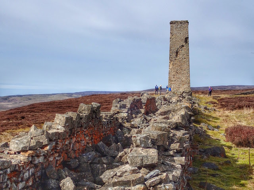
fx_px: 477
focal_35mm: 65
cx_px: 127
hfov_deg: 29.8
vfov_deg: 22.6
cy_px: 95
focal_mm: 11.78
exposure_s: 1/500
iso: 100
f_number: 5
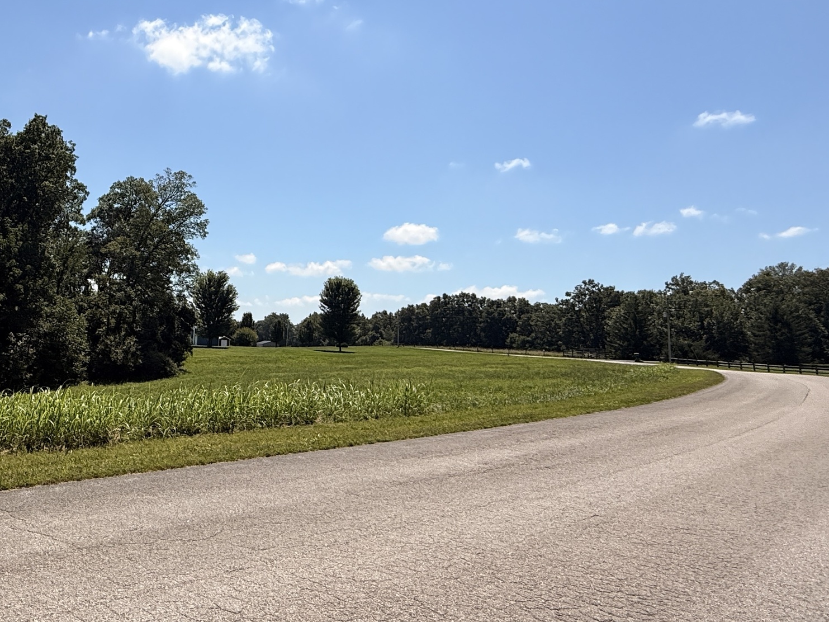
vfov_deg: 47.7
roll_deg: -2.7
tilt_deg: +9.2
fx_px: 694
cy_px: 229
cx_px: 192
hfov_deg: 58.0
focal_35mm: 29
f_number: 2.2
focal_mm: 2.22
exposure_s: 1/3460
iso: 50
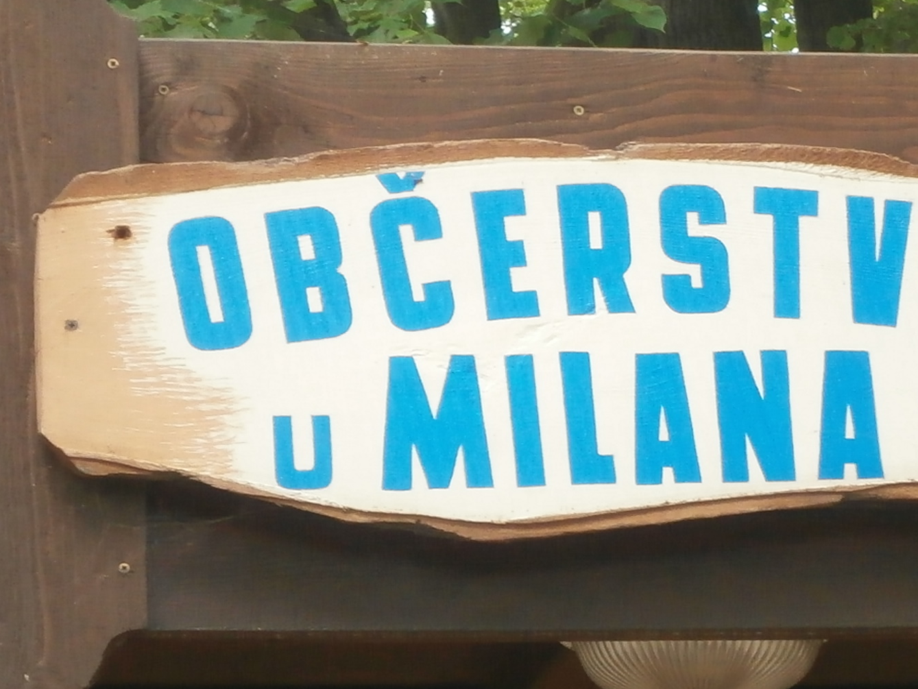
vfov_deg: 7.0
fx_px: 5624
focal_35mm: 212
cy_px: 370
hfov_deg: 9.3
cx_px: 469
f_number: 4.9
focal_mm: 15.4
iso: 200
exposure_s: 1/50
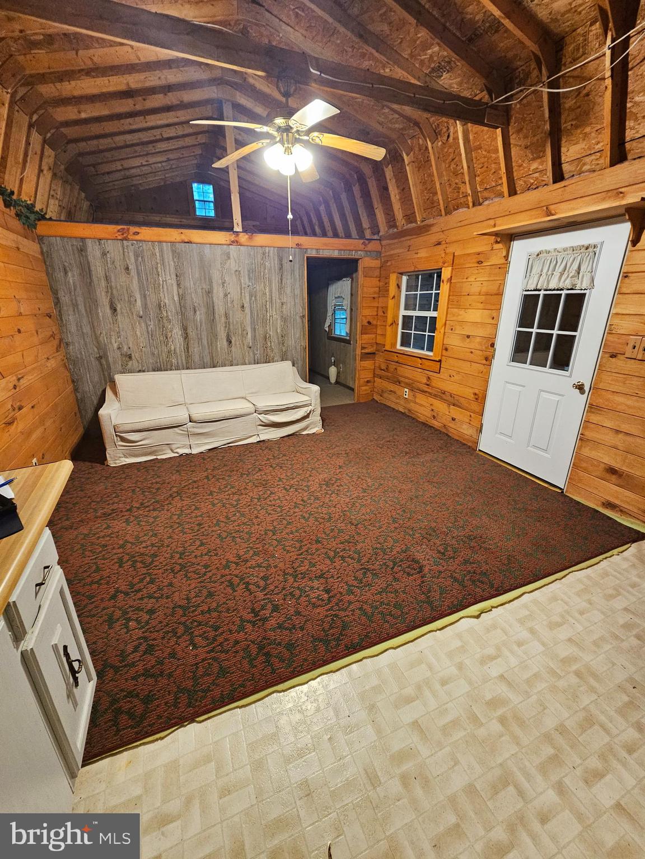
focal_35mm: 13
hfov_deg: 89.9
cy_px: 430
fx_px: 323
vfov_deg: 106.2
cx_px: 322
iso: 500
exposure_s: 1/30
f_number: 2.2
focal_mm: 2.2
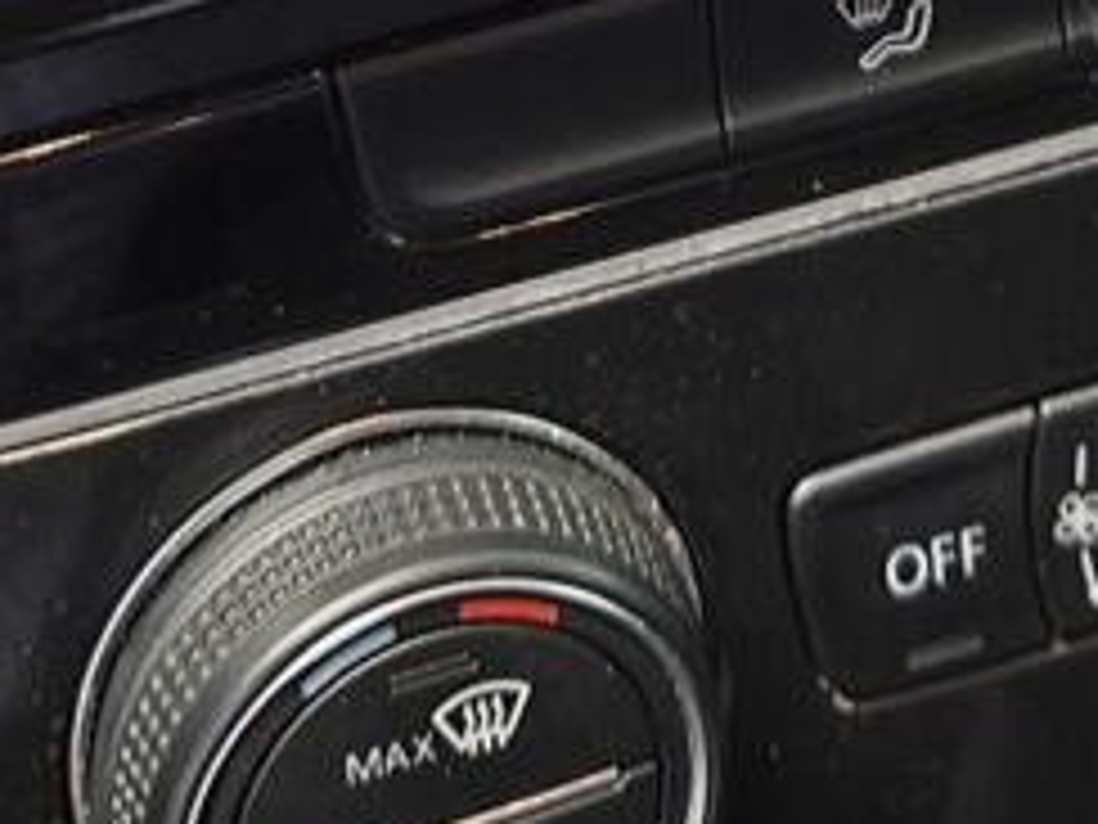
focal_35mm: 123
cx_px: 644
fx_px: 3901
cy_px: -1049
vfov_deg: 10.6
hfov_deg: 16.0
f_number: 1.7
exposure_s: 1/16.7
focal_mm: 4.71
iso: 1600
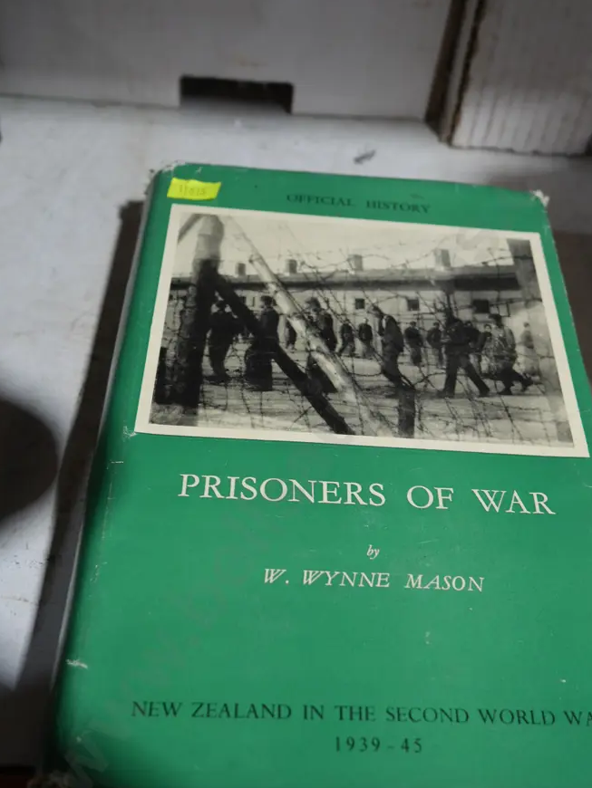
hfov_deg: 35.9
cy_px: 420
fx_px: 912
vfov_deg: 46.8
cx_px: 341
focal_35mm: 40
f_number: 4
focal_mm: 17
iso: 400
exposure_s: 1/60
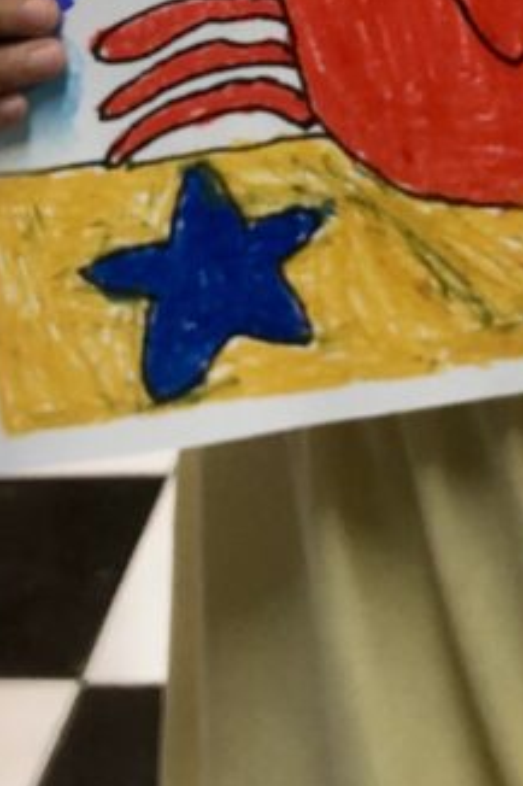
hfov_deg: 11.2
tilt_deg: -12.0
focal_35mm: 119
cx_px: 682
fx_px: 2596
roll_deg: +0.3
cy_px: -182
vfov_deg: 16.4
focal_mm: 4
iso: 40
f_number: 1.8
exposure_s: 1/100
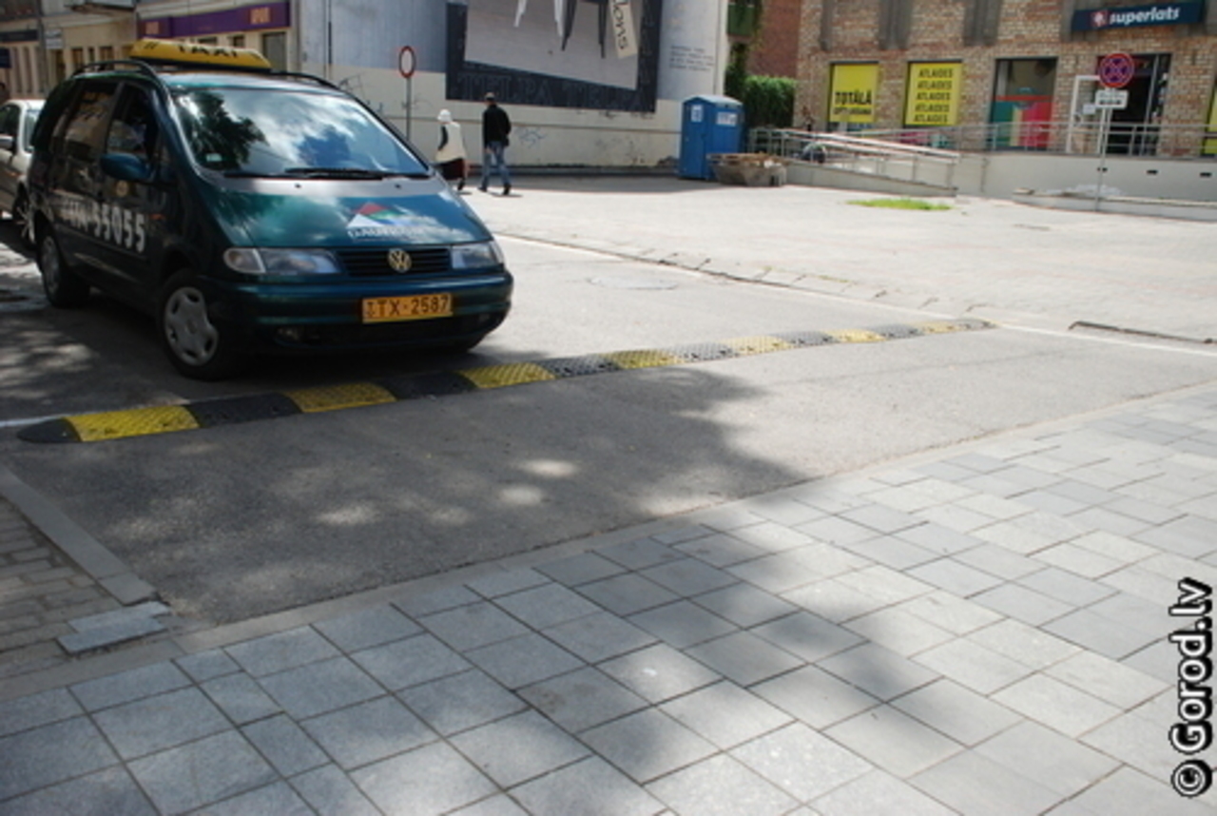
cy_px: 408
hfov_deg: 57.1
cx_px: 608
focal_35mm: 33
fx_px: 1117
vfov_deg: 40.1
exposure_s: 1/1000
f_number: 4
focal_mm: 22
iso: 250
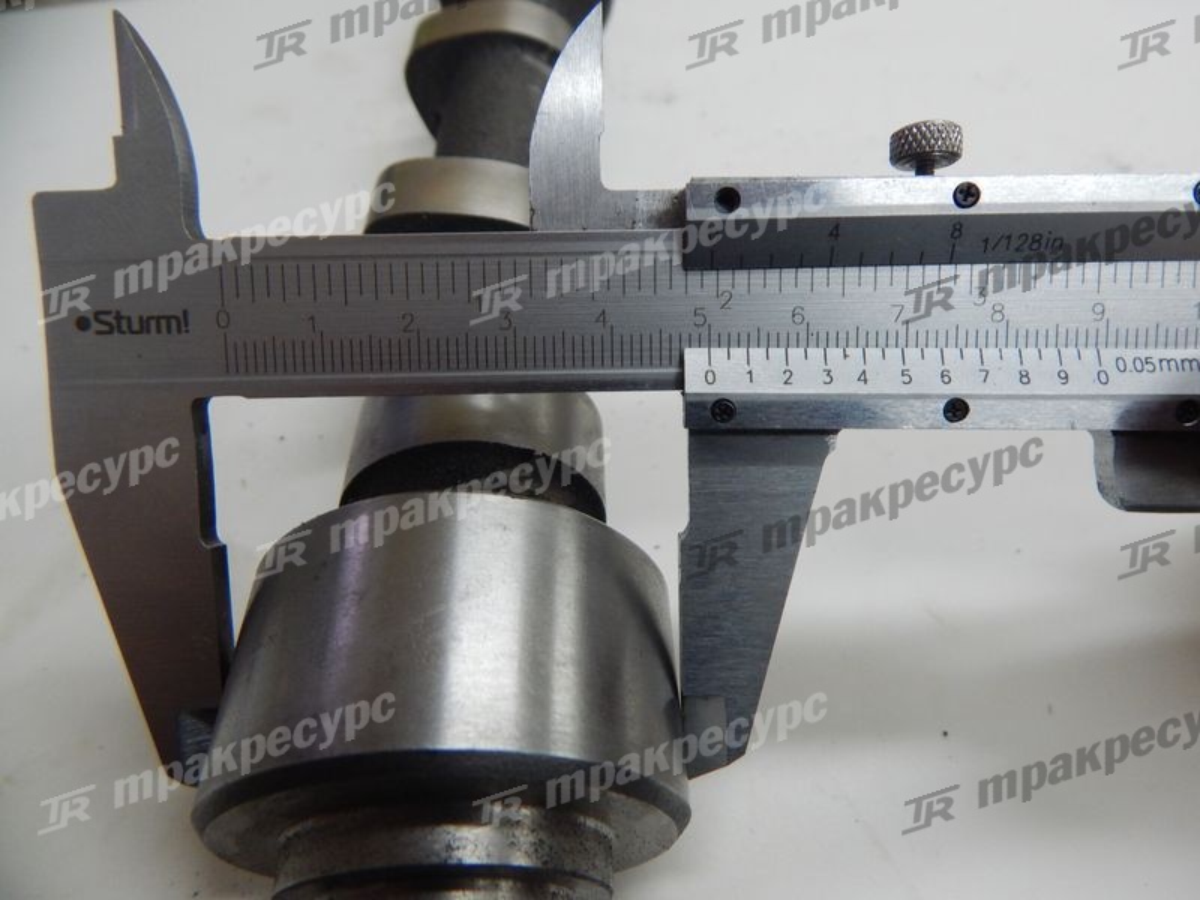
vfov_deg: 61.1
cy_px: 450
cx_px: 600
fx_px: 763
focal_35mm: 22
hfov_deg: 76.4
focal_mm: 4
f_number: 3
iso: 280
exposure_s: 1/30
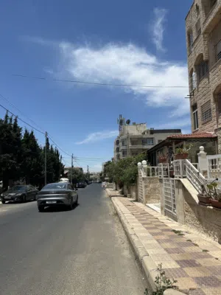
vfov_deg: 67.3
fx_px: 221
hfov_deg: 53.1
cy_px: 148
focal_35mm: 26
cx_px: 110
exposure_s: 1/6211
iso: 50
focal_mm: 5.7
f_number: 1.5
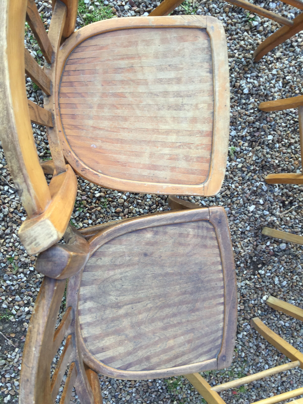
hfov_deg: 45.4
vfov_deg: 58.4
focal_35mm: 31
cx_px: 152
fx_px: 362
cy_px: 202
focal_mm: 3.3
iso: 25
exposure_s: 1/50
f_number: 2.4
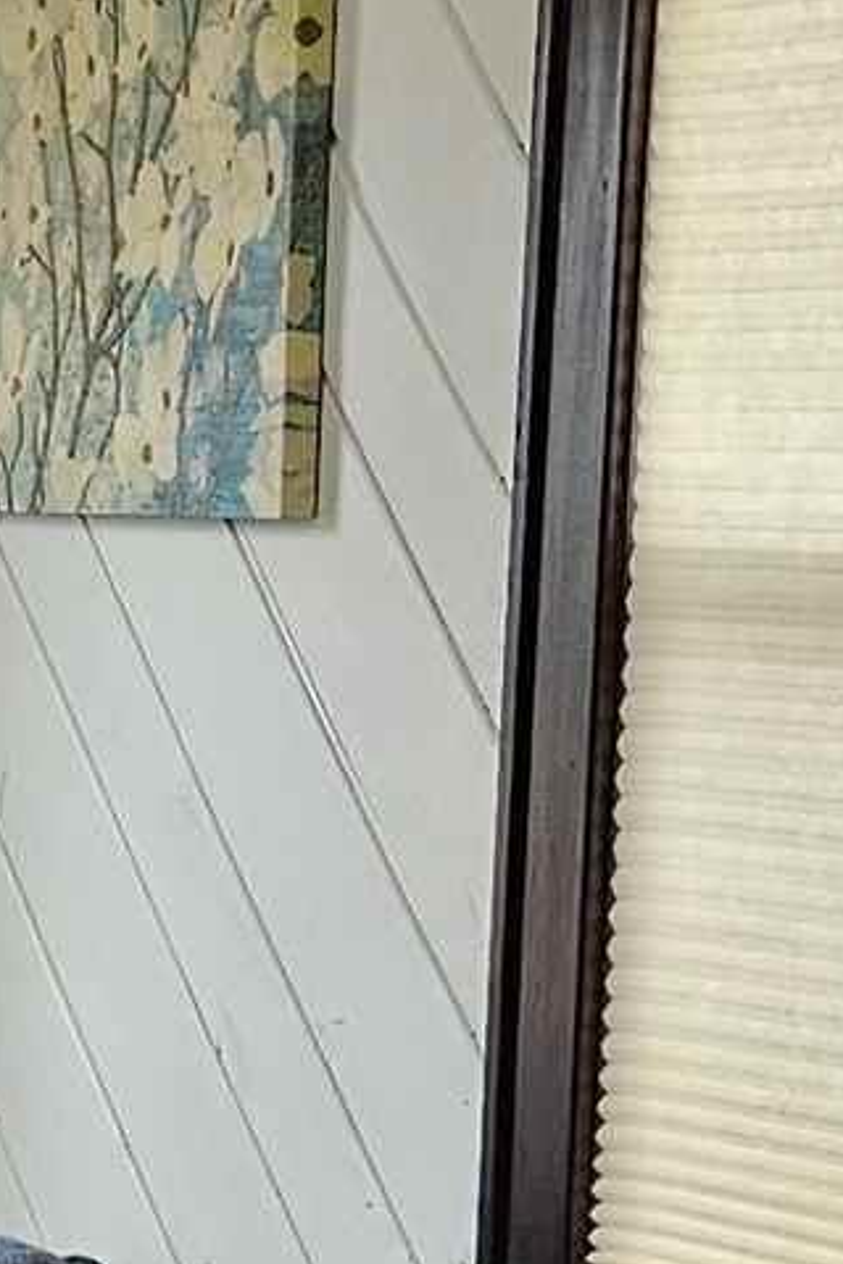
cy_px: 1509
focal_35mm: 153
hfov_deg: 8.7
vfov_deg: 13.1
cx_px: -606
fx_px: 5374
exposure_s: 1/120
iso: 80
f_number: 1.8
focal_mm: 5.4
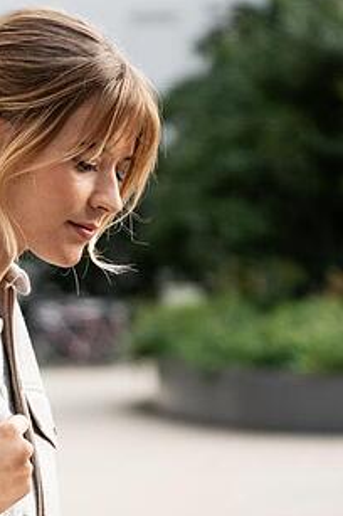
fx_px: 2836
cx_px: -55
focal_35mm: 198
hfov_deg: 6.9
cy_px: 497
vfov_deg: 10.3
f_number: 2.8
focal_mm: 70
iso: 800
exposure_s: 1/1600
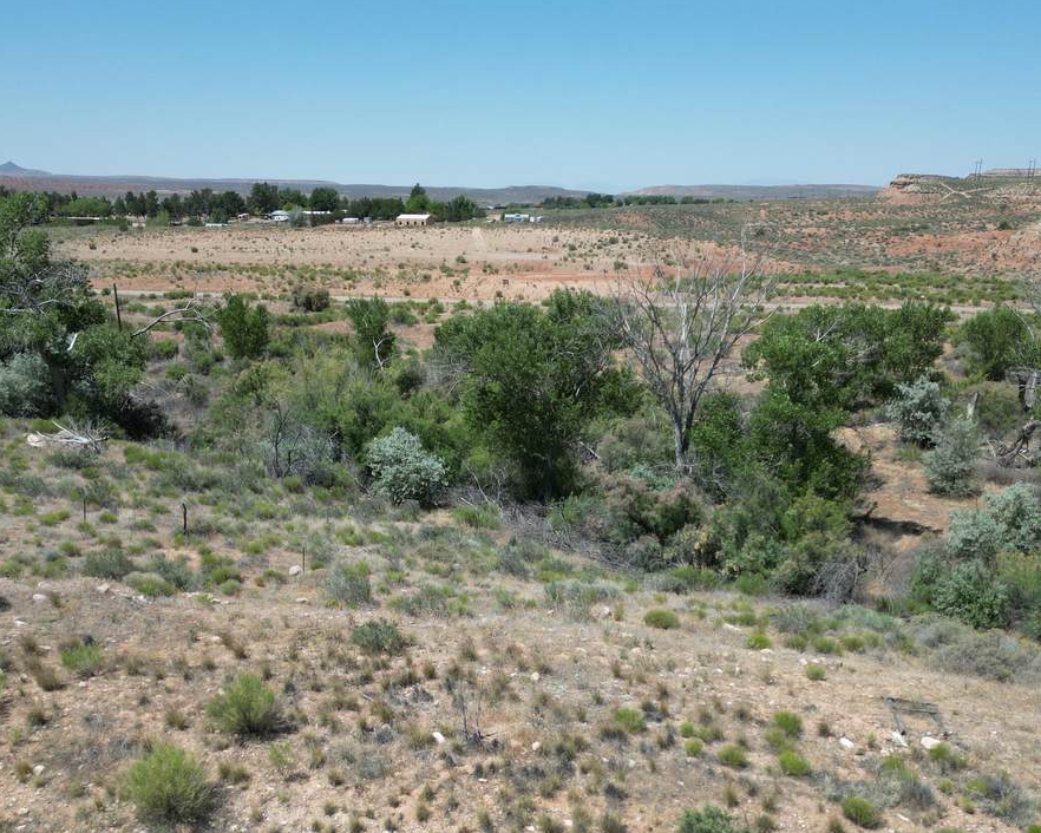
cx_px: 524
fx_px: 1048
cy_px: 562
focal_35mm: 34
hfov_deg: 52.8
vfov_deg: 42.7
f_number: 1.7
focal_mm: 6.72
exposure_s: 1/2500
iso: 100
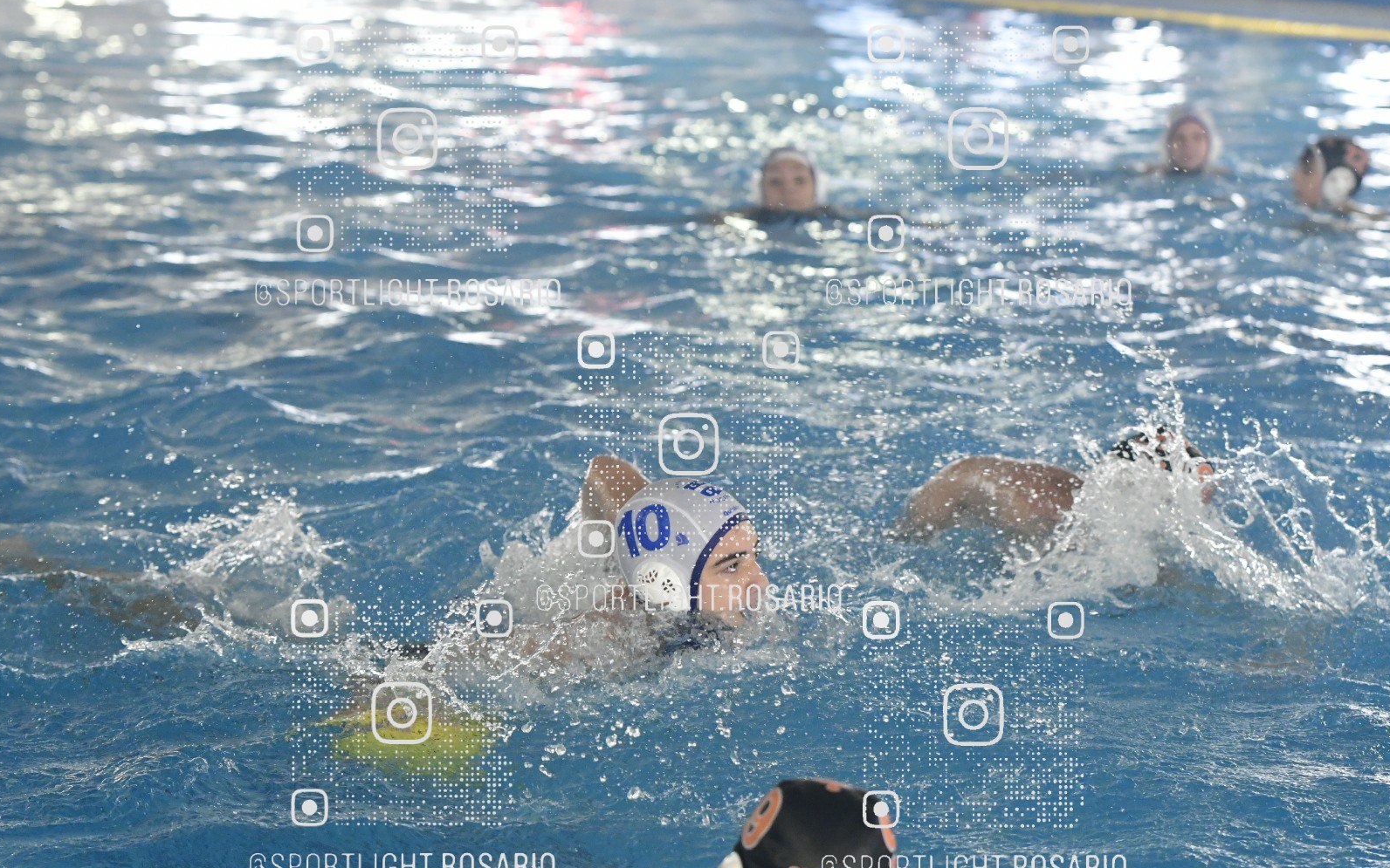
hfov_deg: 14.9
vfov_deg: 9.4
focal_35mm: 140
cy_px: 453
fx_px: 5303
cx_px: 689
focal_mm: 90
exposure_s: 1/640
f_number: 3.5
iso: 6400
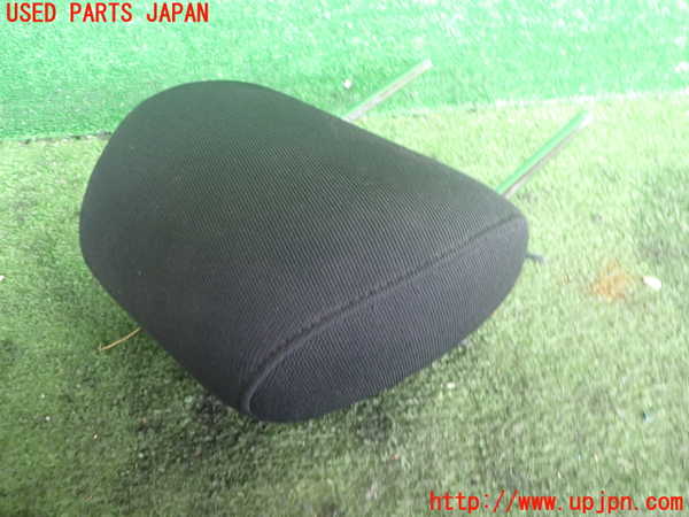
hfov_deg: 60.0
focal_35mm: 30
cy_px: 258
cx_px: 344
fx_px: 597
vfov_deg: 46.8
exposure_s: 1/30
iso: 400
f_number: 2.3
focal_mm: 5.4
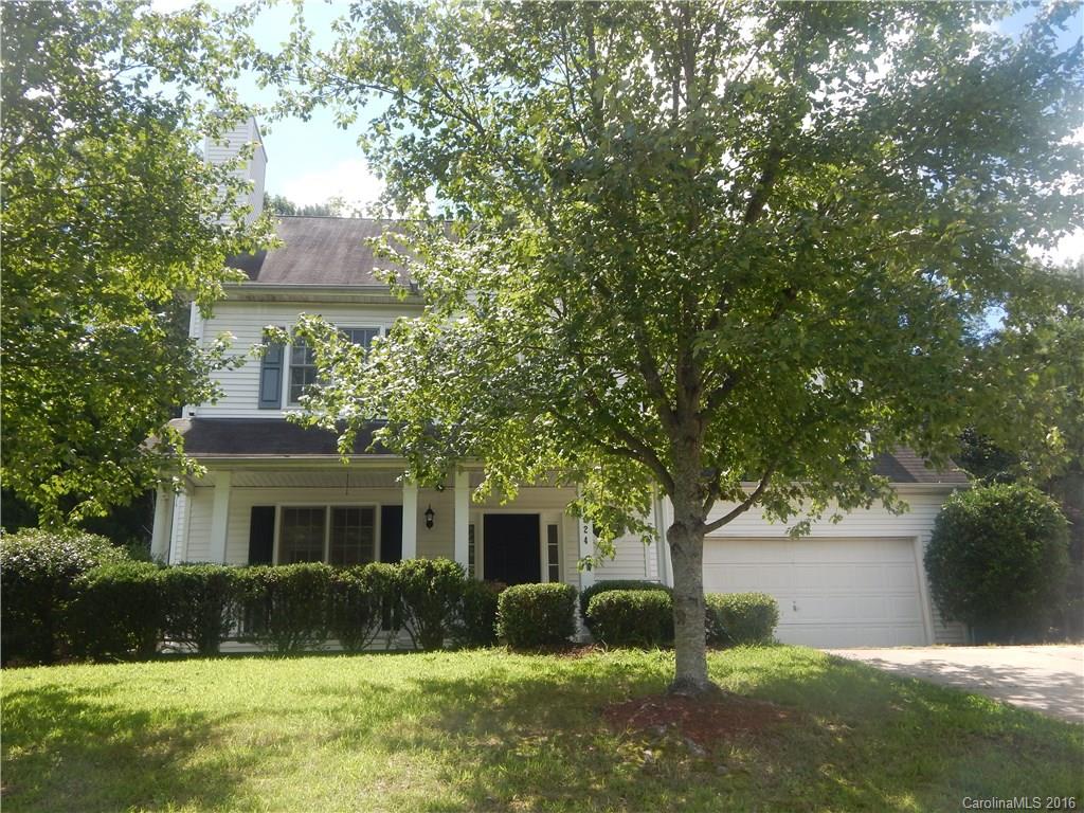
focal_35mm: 31
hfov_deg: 58.4
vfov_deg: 45.4
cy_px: 406
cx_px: 542
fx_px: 971
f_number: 3.2
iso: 125
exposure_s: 1/800
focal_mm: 5.6
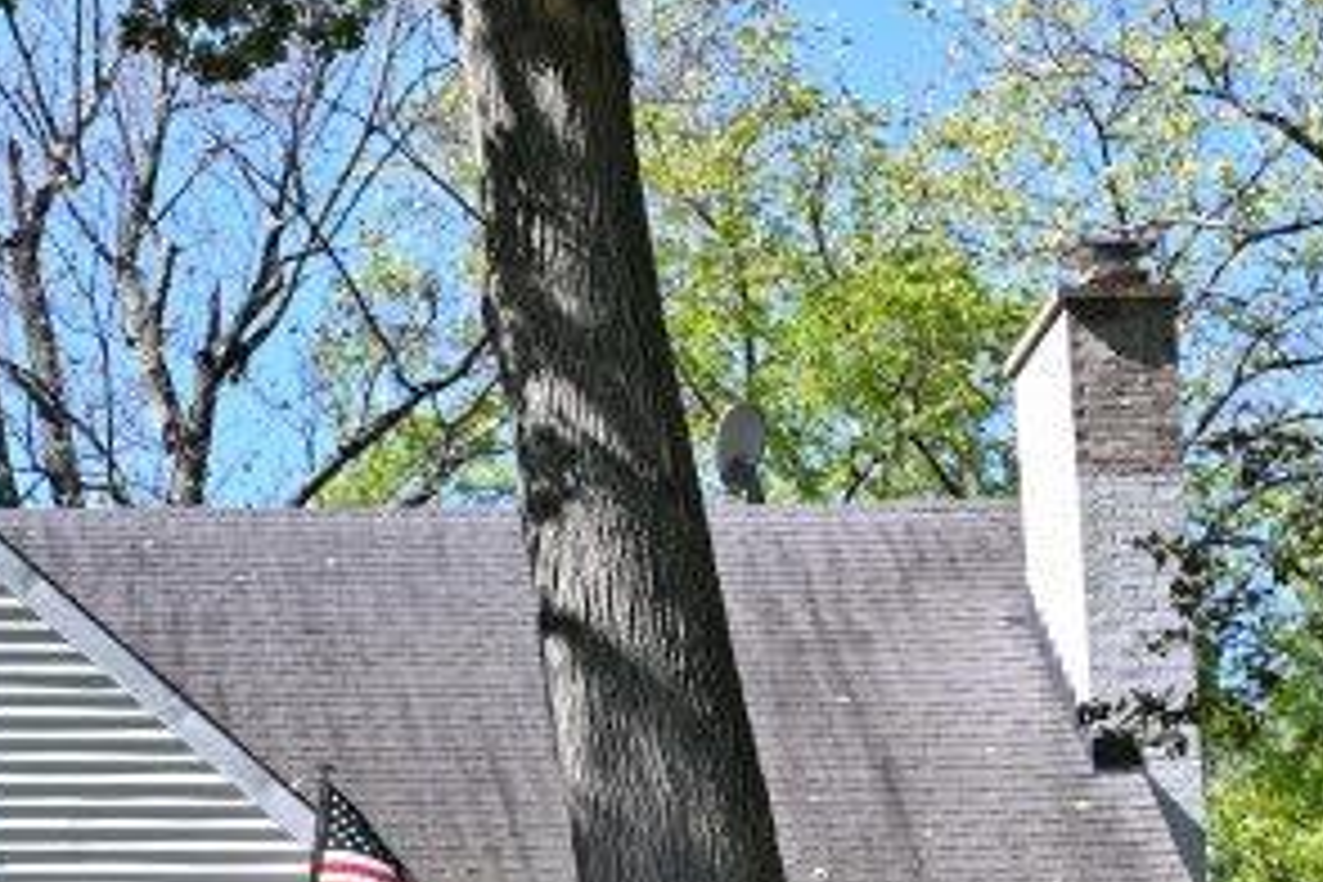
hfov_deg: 13.1
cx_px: -216
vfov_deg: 8.9
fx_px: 5622
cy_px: 972
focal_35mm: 153
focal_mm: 30
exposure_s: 1/250
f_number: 5.6
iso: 110
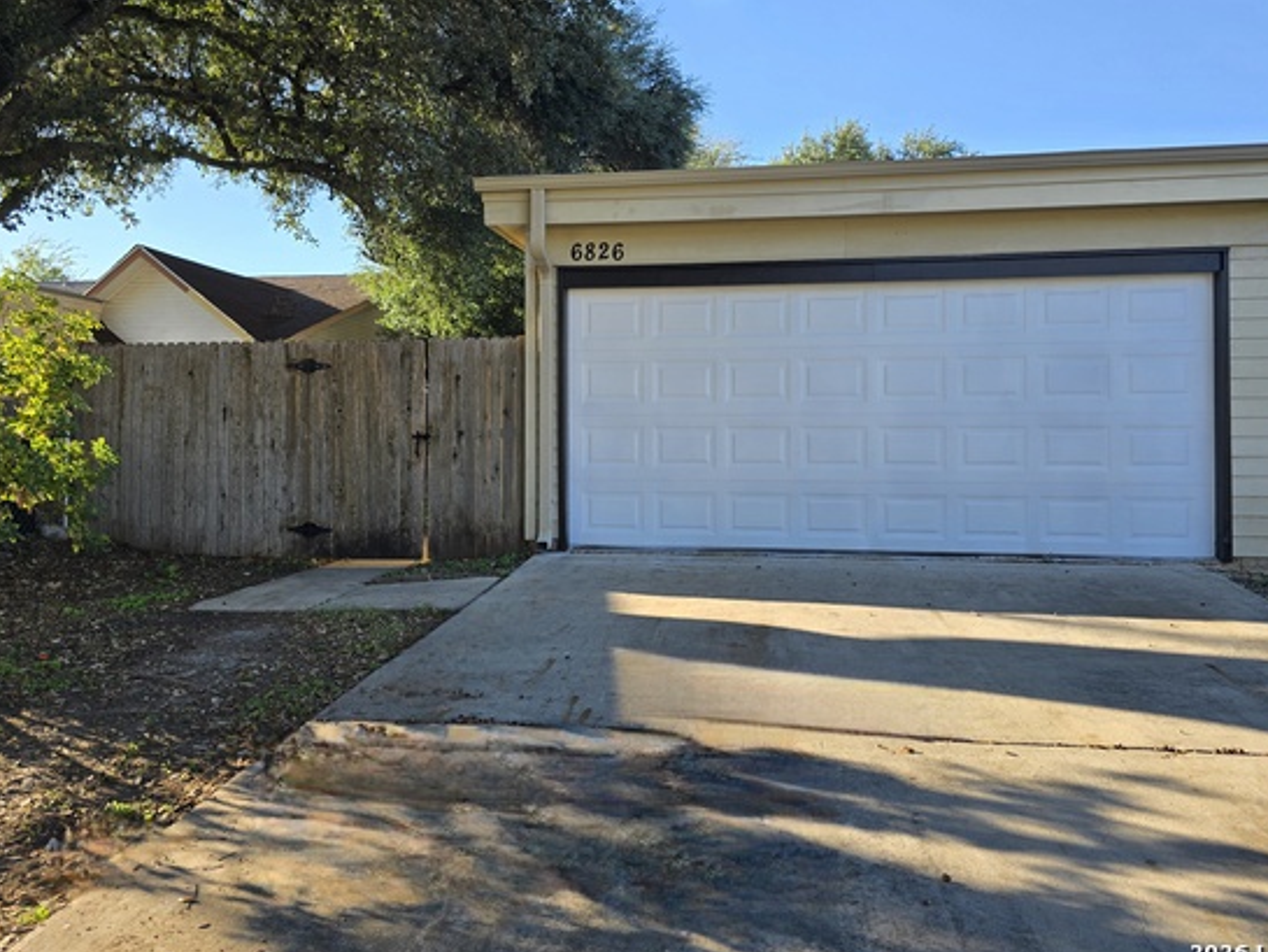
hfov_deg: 65.3
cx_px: 631
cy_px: 407
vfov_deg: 51.2
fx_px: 989
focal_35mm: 27
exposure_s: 1/312
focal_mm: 6.3
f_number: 1.7
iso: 12
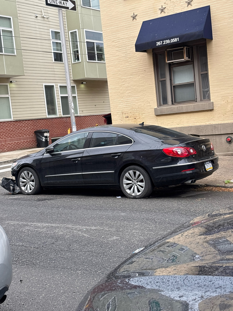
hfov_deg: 28.0
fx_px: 467
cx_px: 116
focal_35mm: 52
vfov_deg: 36.8
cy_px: 156
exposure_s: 1/246
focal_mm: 5.96
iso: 32
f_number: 1.6
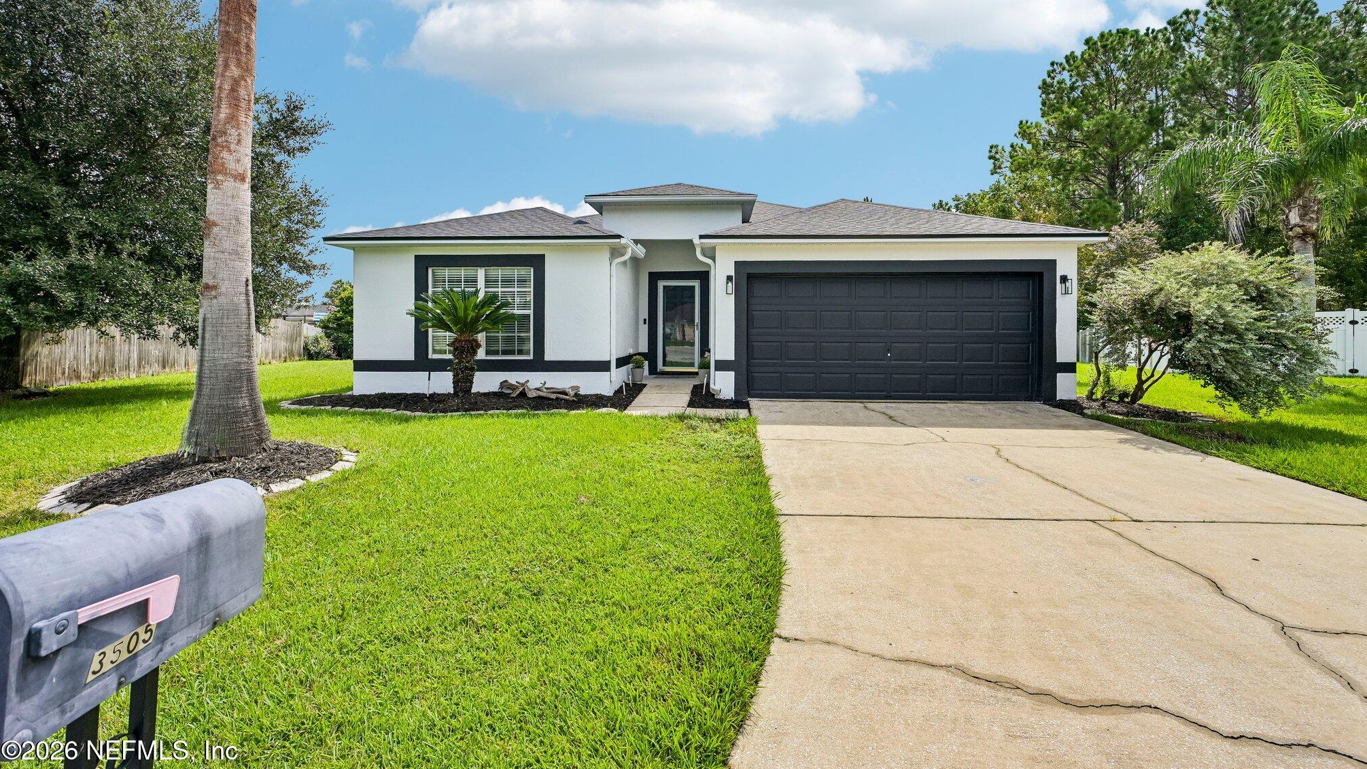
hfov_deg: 97.5
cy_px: 329
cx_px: 694
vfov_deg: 65.0
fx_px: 599
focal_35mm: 17
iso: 100
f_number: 8
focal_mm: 15.5
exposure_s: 1/250
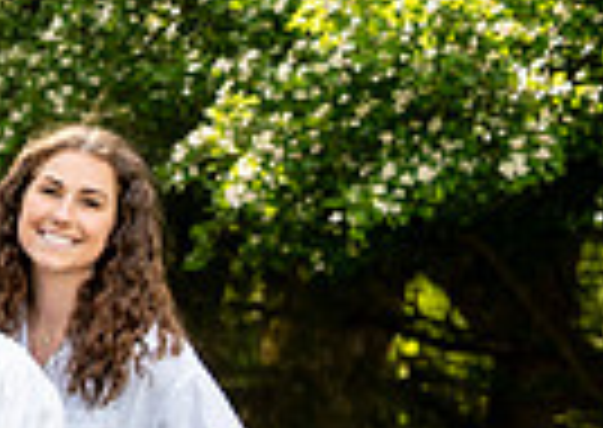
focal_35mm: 164
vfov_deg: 8.6
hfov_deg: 10.9
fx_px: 2802
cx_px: -699
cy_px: 565
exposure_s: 1/250
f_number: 4
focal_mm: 36
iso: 320
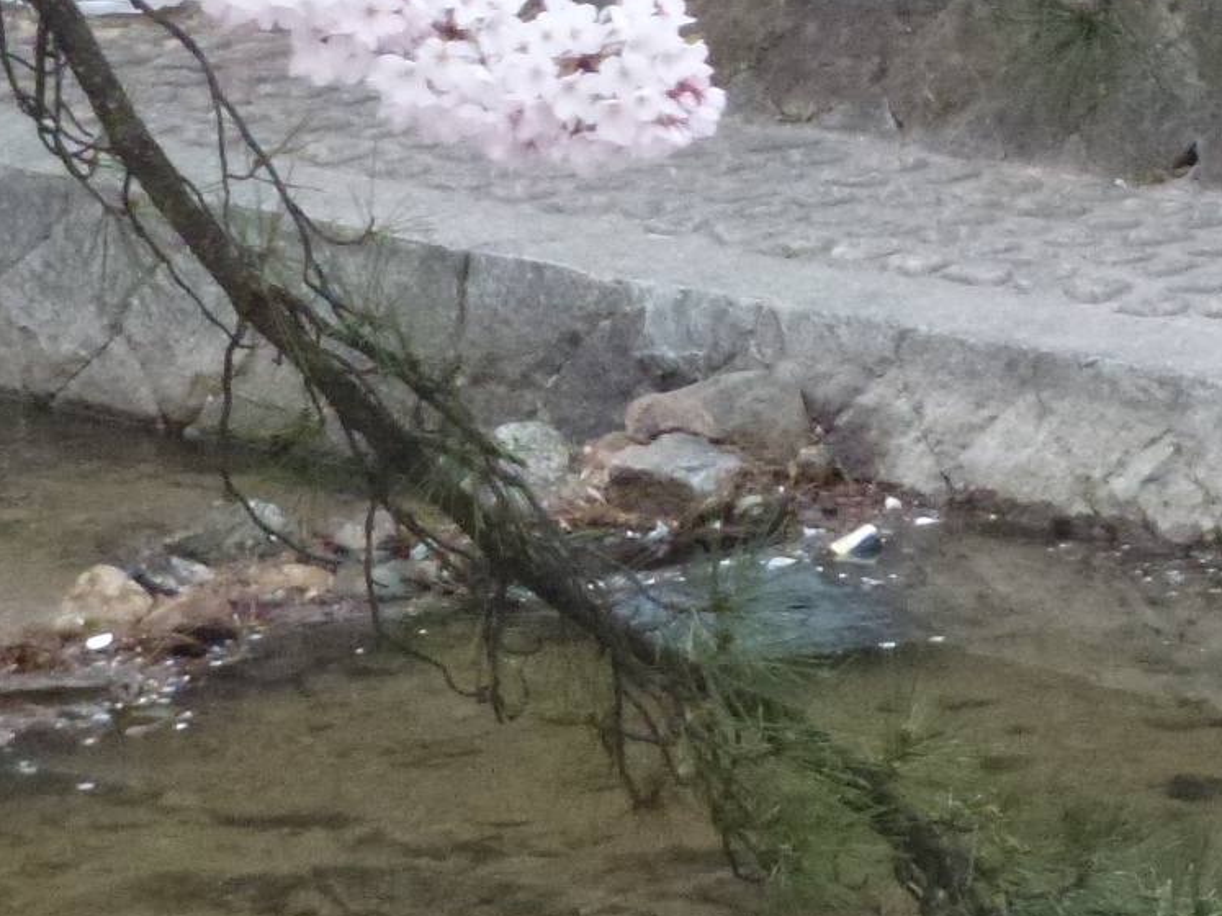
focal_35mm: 310
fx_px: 10942
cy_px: -278
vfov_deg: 4.8
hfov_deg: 6.4
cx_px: 1462
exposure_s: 1/60
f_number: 5.1
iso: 800
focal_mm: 20.2
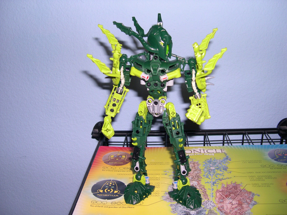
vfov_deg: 37.7
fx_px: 315
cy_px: 108
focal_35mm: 38
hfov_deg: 49.0
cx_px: 144
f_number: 2.8
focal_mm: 8
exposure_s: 1/60
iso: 100
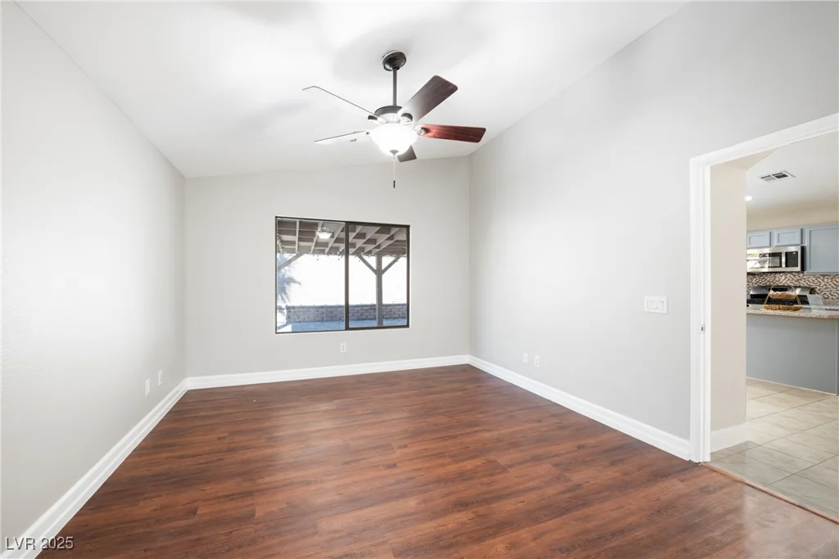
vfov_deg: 81.2
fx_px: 326
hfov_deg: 104.2
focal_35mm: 14
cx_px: 420
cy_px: 280
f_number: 9
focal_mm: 14
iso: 100
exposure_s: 5
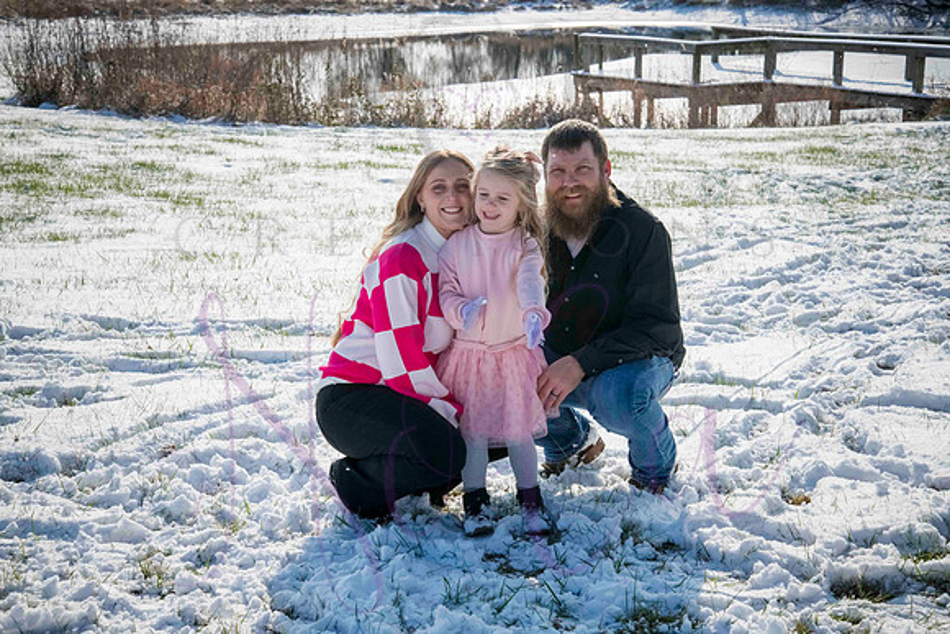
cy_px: 317
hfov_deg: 30.5
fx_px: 1742
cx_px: 475
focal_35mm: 66
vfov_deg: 20.6
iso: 800
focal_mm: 66
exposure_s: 1/2500
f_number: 13
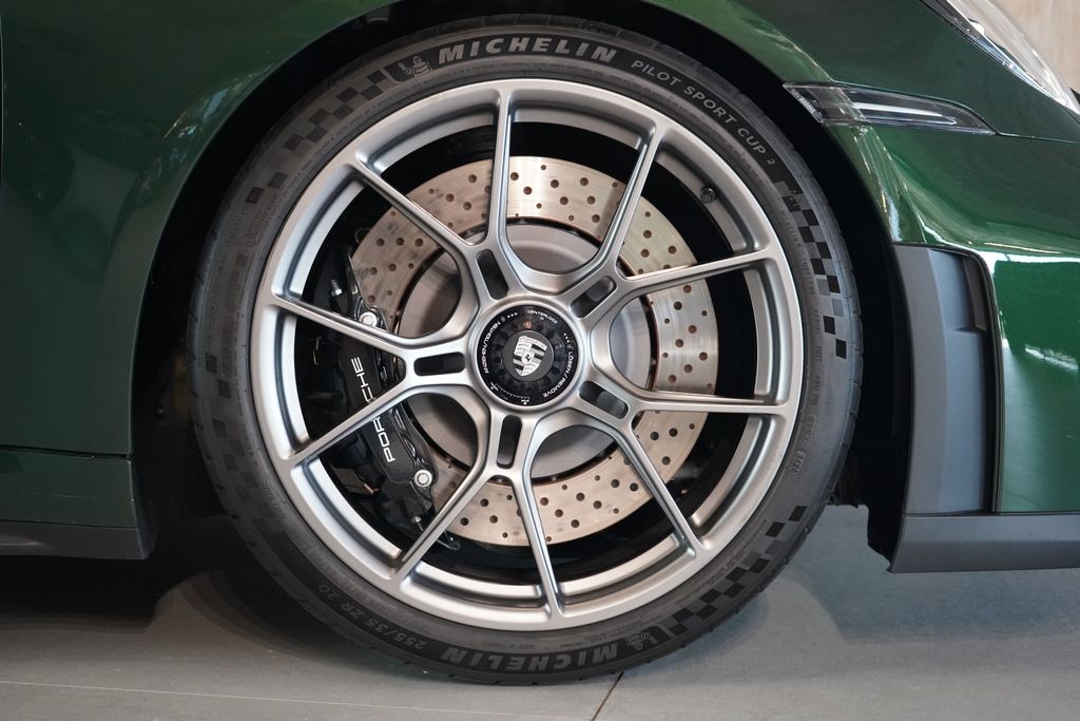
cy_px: 360
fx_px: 1740
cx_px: 540
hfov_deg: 34.5
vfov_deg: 23.4
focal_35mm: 58
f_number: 5
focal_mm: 58
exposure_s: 1/160
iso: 8000
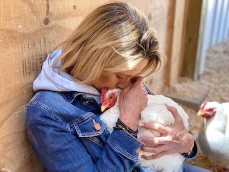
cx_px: 114
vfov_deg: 28.0
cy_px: 86
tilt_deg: -20.6
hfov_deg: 36.8
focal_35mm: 52
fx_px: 344
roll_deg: -1.2
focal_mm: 6
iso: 160
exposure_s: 1/122
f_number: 2
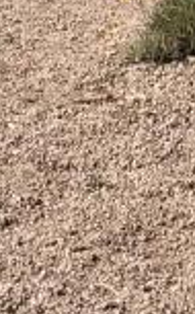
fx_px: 1700
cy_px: -357
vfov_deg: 9.7
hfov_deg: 6.6
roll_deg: -1.2
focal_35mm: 199
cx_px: 162
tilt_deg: -4.5
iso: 20
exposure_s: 1/2591
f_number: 1.8
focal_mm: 3.99
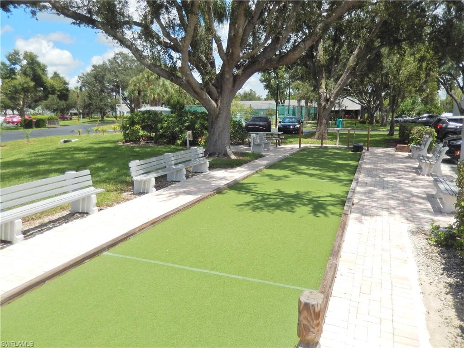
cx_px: 232
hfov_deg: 69.4
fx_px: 335
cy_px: 174
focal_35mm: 25
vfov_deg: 54.9
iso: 125
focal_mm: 4.5
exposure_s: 1/1500
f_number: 3.4
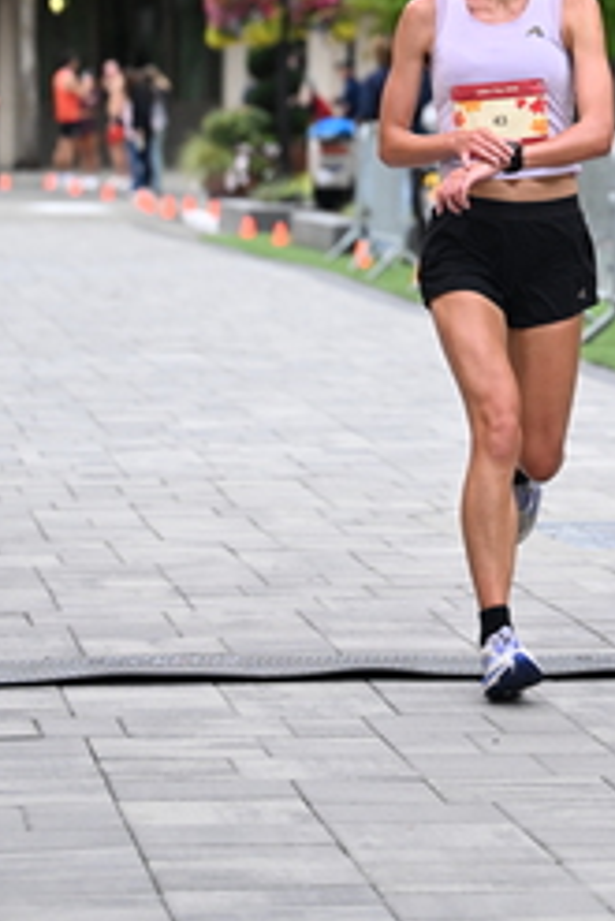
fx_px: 4785
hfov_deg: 7.3
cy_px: 30
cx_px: 636
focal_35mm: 187
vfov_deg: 10.9
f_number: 2.8
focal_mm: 84
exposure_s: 1/1000
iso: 1600
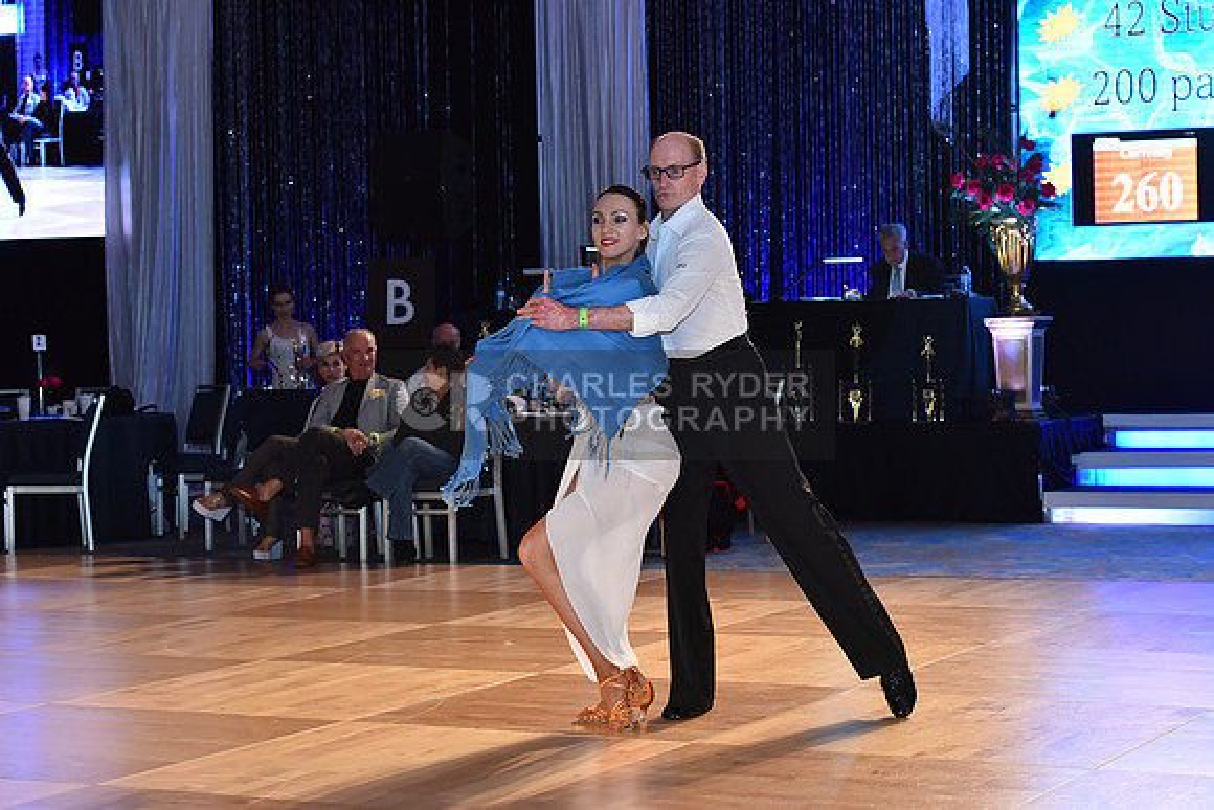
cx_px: 607
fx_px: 2631
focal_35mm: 78
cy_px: 405
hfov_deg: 26.0
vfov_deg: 17.5
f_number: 4.5
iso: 2000
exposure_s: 1/250
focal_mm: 78
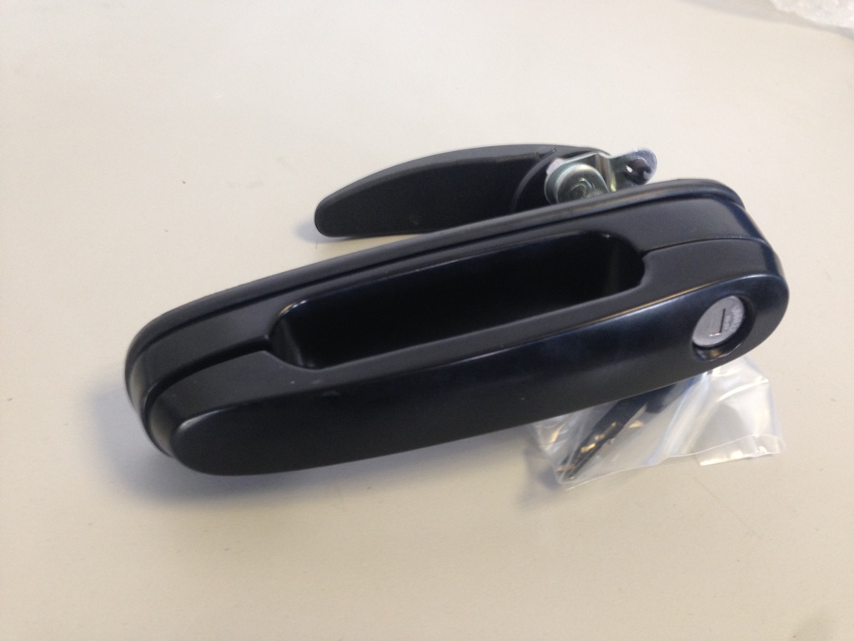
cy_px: 320
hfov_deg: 55.4
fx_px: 814
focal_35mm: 33
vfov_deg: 42.9
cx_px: 427
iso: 100
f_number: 2.4
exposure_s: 1/20
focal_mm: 4.12
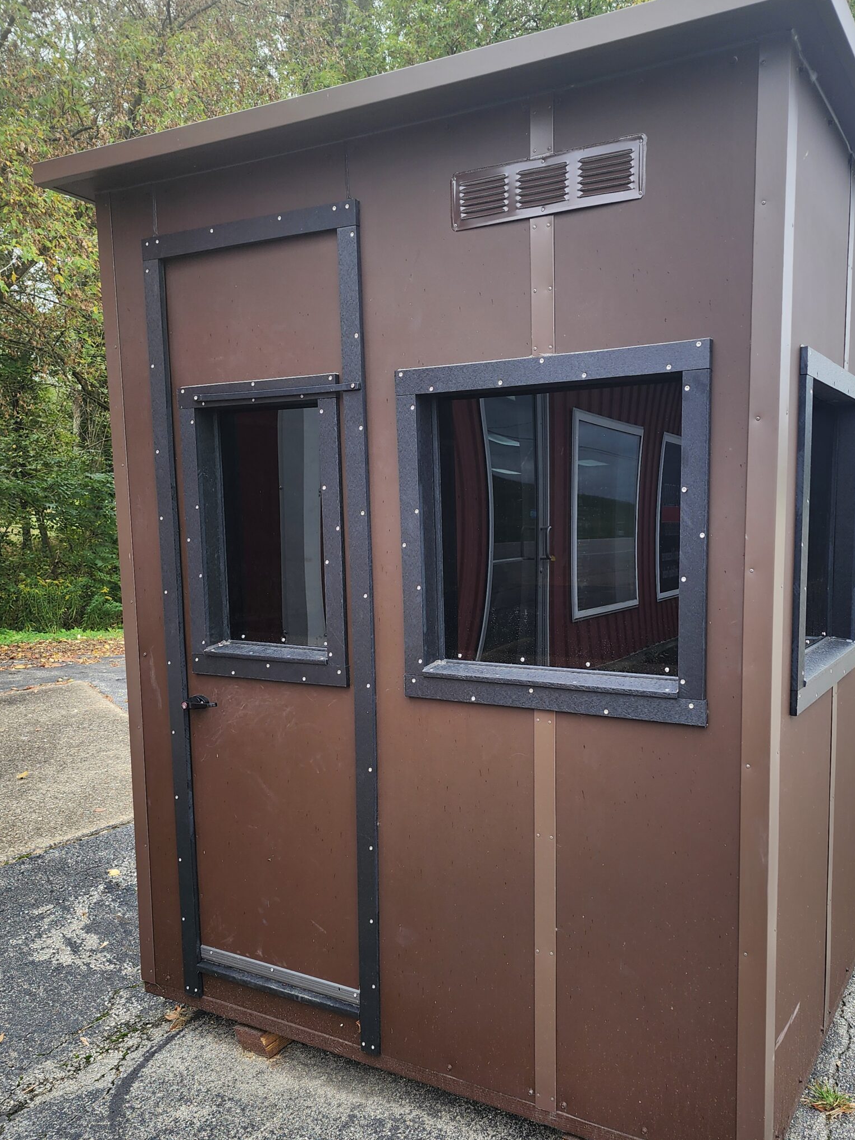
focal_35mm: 29
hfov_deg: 47.8
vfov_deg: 61.6
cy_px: 617
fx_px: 955
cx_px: 529
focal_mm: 6.4
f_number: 1.8
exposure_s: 1/180
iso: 32
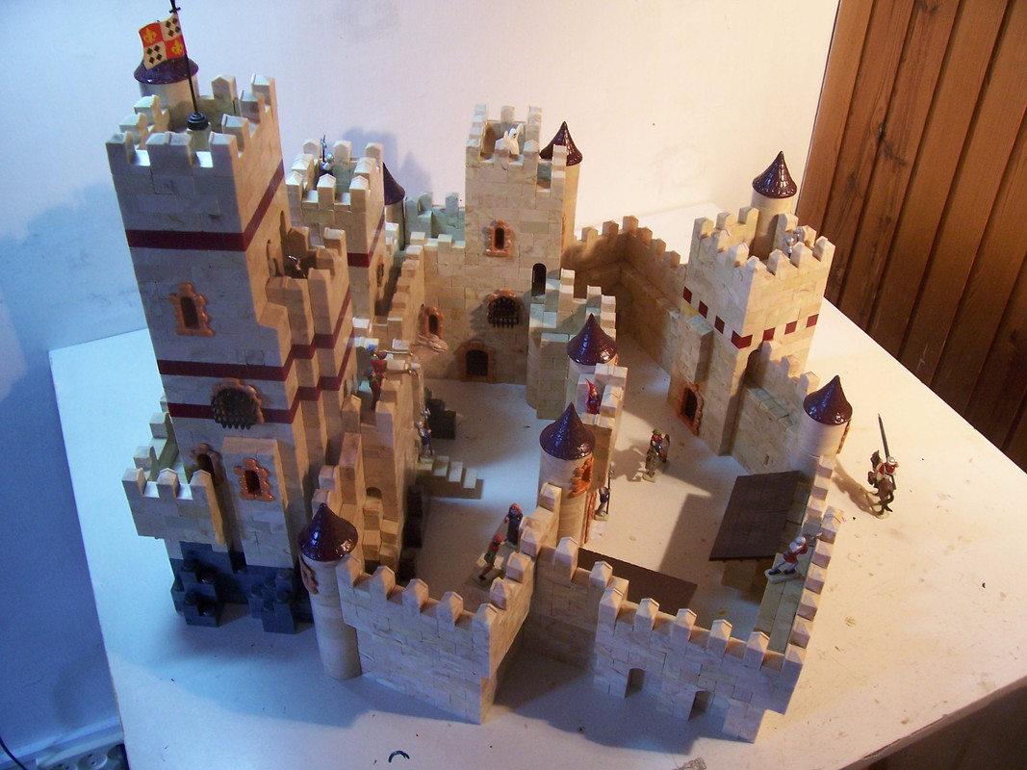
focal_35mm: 34
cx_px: 514
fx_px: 1009
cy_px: 385
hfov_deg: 54.0
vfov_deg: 41.8
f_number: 2.7
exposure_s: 1/30
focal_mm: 5.6
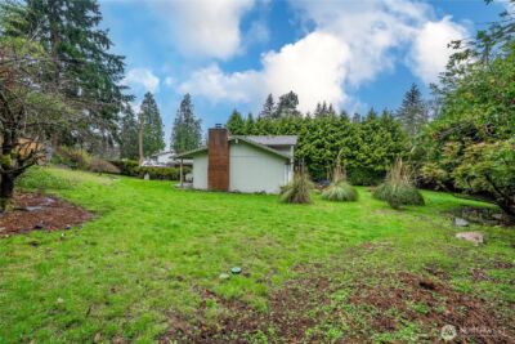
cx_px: 258
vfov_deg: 81.3
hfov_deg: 104.2
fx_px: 200
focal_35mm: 14
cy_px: 172
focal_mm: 14
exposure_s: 1/30
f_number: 7.1
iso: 160
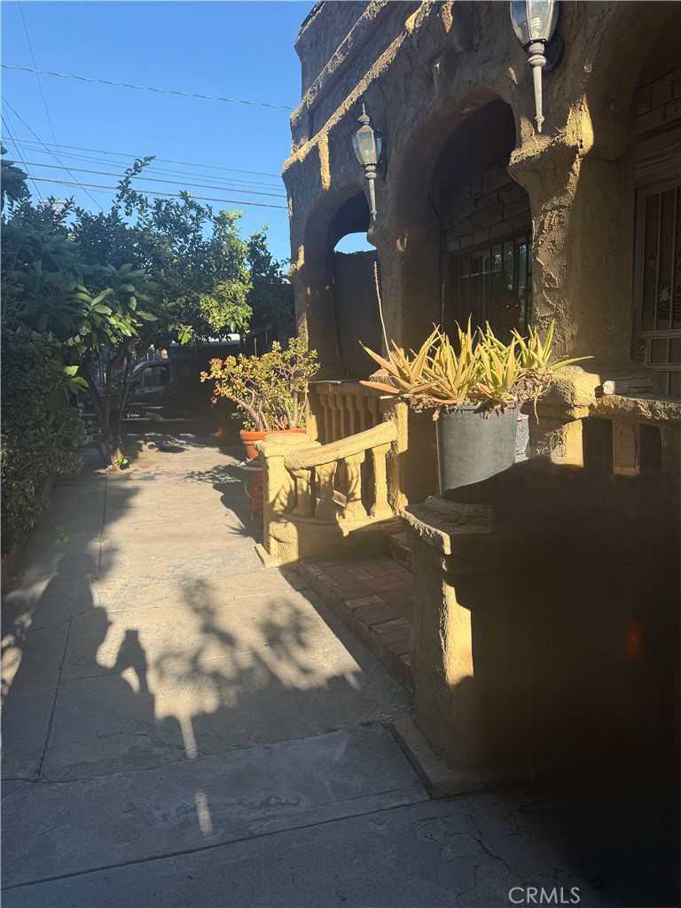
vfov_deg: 71.6
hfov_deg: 56.8
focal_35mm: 24
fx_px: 630
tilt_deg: -7.4
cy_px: 454
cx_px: 340
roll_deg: +1.3
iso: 80
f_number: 1.78
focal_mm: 6.76
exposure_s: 1/1653
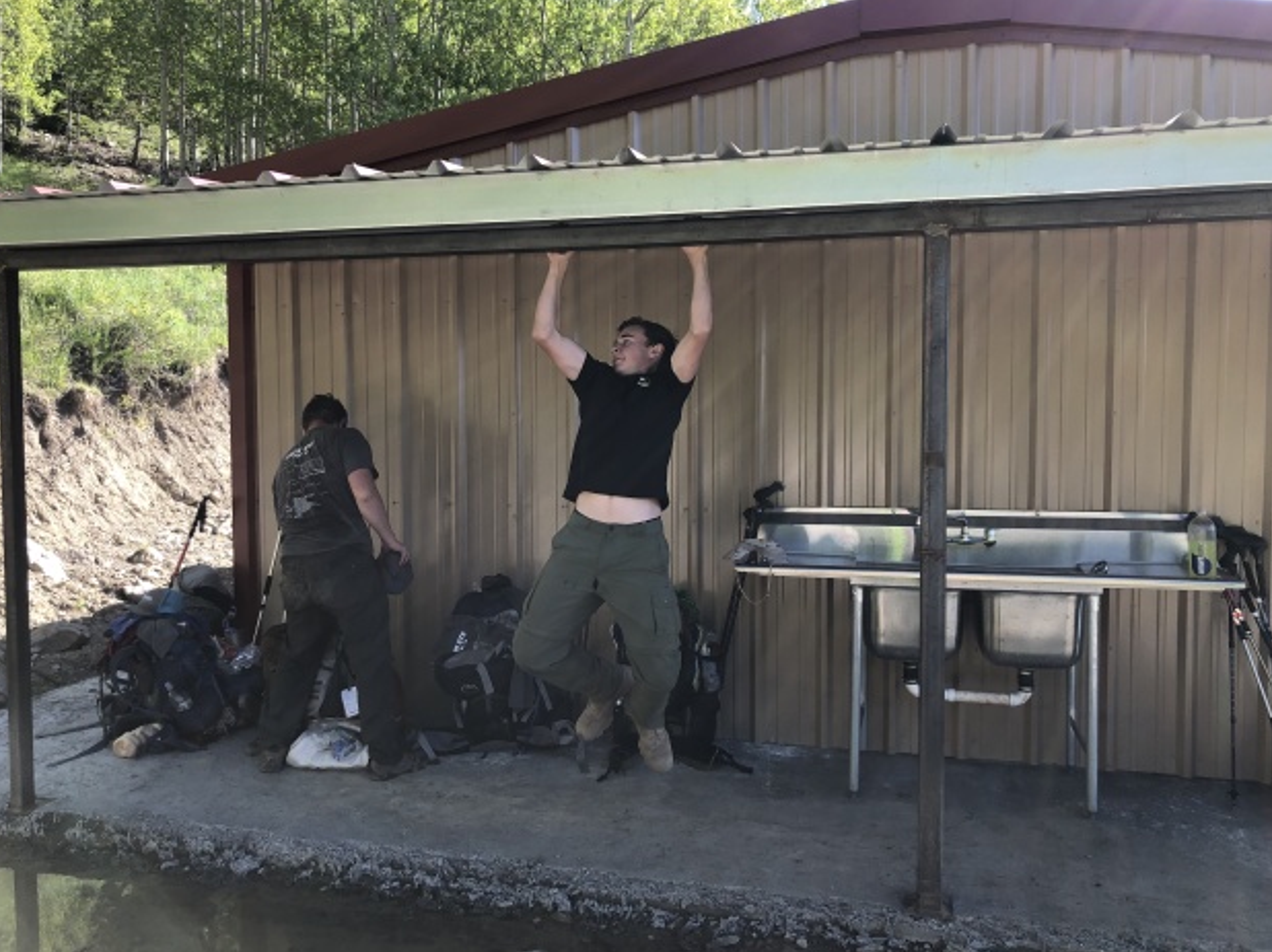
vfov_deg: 48.2
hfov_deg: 61.7
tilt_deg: -6.1
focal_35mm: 29
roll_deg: +0.2
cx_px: 632
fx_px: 1065
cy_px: 477
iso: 20
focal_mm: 3.99
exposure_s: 1/344
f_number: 1.8
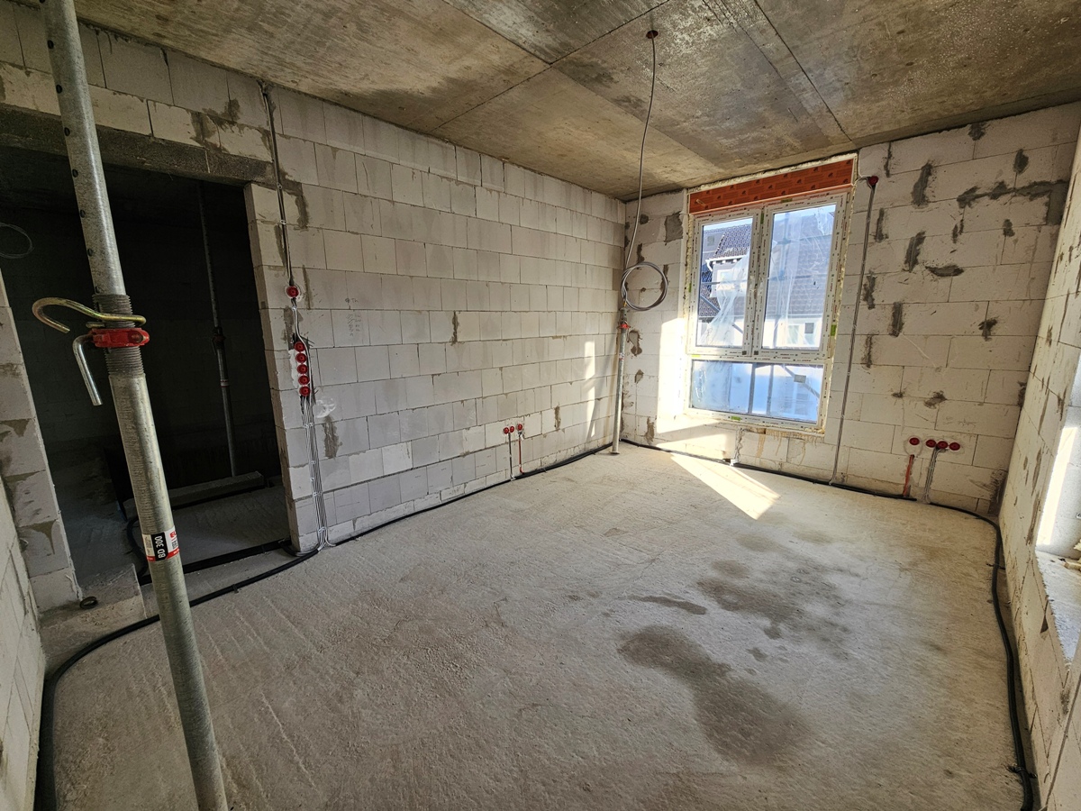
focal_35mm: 13
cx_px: 540
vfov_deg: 89.9
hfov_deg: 106.2
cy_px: 406
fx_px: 406
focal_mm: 2.2
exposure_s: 1/100
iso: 64
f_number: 2.2
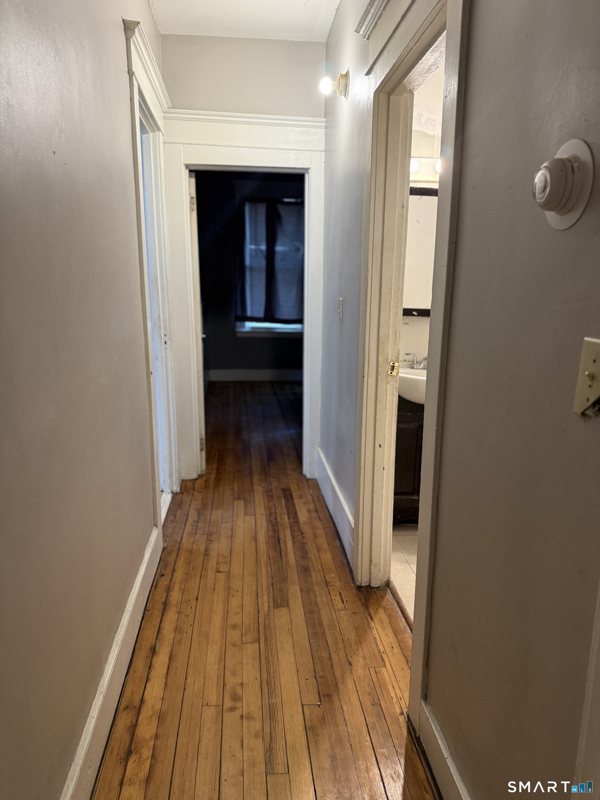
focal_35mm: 24
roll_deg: -0.4
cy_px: 400
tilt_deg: -12.7
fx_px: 555
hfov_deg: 56.8
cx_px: 300
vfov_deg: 71.6
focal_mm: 6.76
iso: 250
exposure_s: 1/60
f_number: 1.78
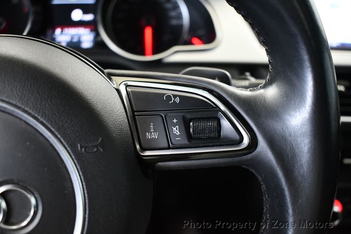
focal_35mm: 36
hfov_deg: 53.2
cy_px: 117
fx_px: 351
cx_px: 176
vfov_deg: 36.8
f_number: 3.8
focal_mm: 24
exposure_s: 1/60
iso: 5600
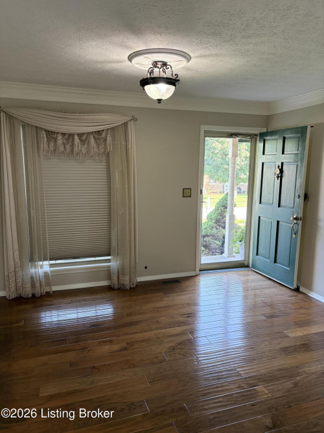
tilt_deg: -8.9
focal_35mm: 26
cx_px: 162
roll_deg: -2.3
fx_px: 325
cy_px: 216
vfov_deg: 67.3
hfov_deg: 53.0
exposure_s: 1/60
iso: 125
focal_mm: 5.96
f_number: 1.6
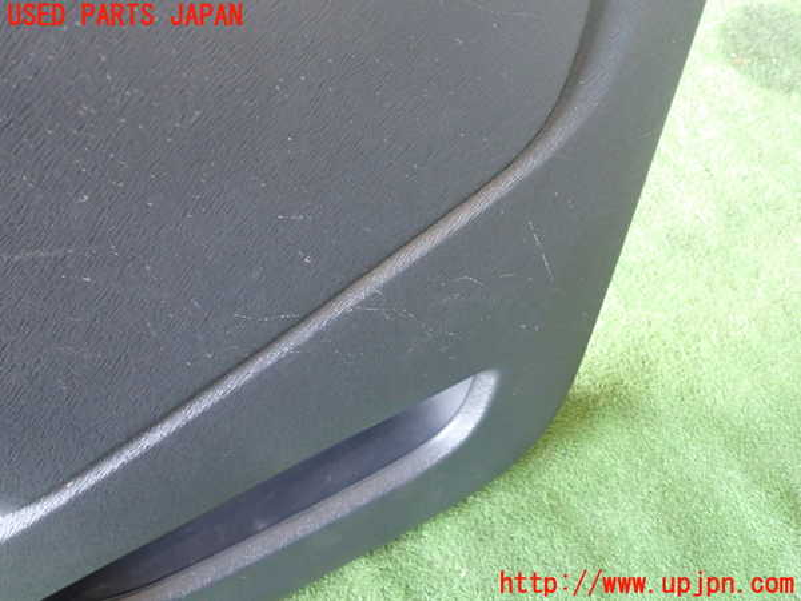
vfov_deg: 44.2
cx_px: 400
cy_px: 300
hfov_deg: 56.8
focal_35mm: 32
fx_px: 740
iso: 500
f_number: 2.4
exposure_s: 1/30
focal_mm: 5.79
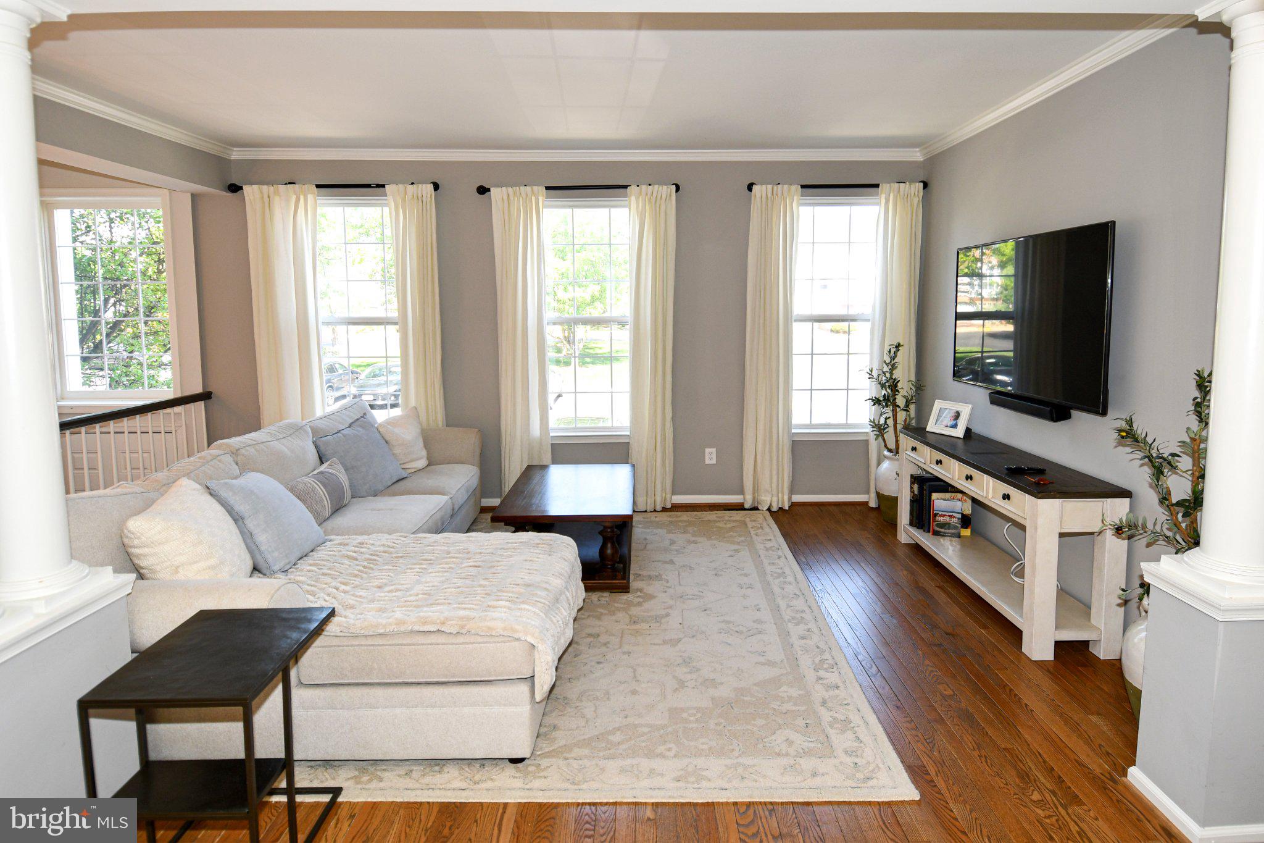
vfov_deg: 67.4
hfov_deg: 90.0
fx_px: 632
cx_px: 632
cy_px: 422
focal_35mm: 18
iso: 200
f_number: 5
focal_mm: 12
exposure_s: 1/100
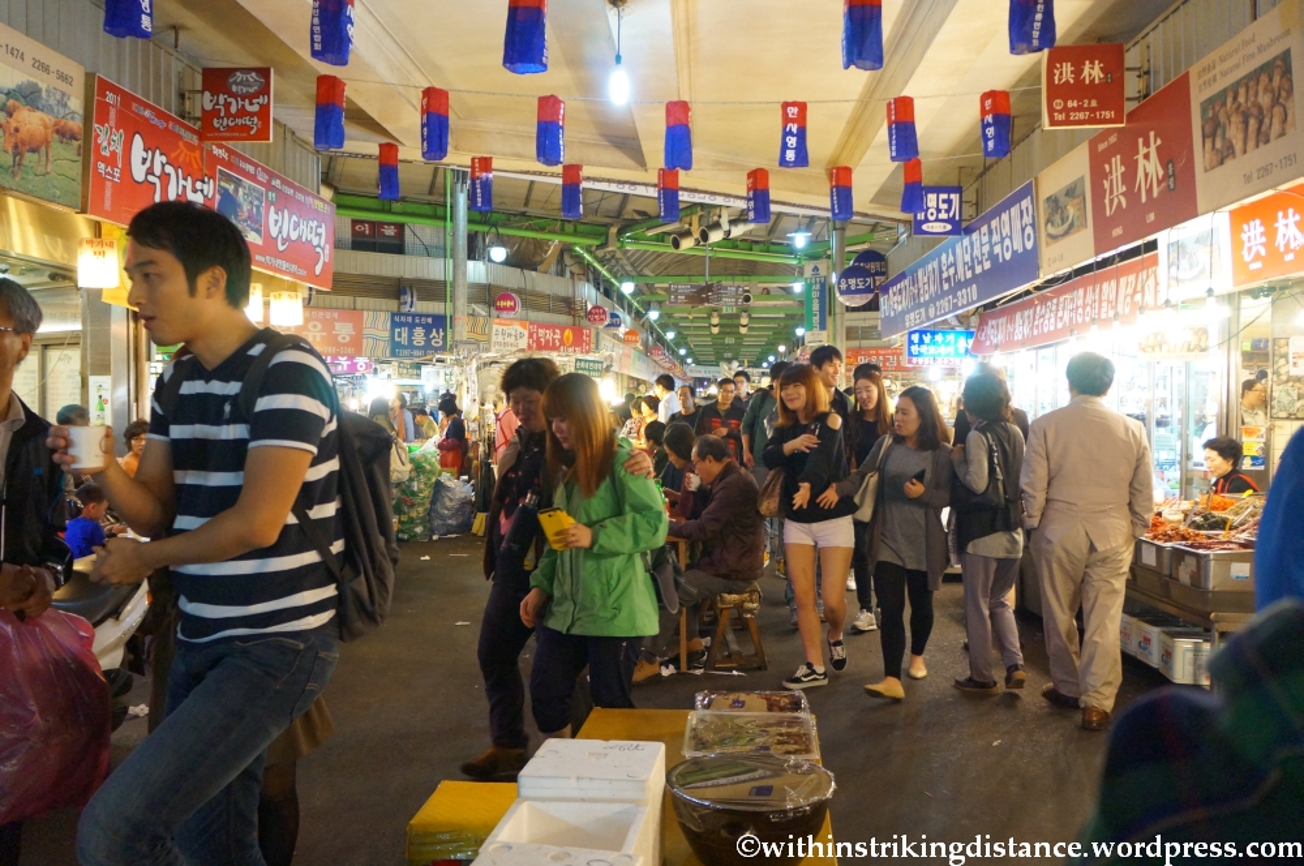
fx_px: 977
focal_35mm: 27
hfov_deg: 67.4
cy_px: 433
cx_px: 652
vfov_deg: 47.8
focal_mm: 18
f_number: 3.5
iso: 3200
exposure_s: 1/160
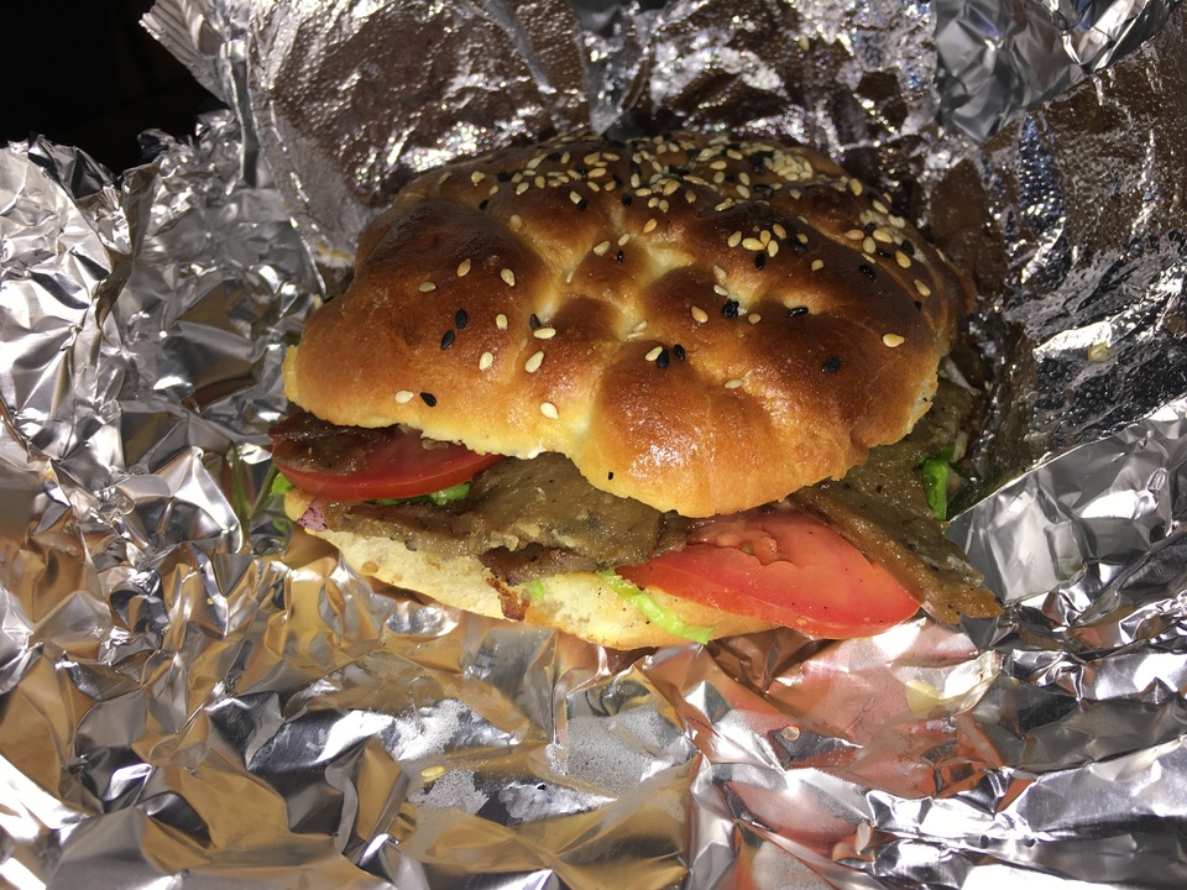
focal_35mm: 29
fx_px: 994
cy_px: 445
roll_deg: +1.6
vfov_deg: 48.2
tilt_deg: -35.5
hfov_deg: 61.7
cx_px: 594
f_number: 2.2
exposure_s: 1/82
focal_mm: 4.15
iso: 25
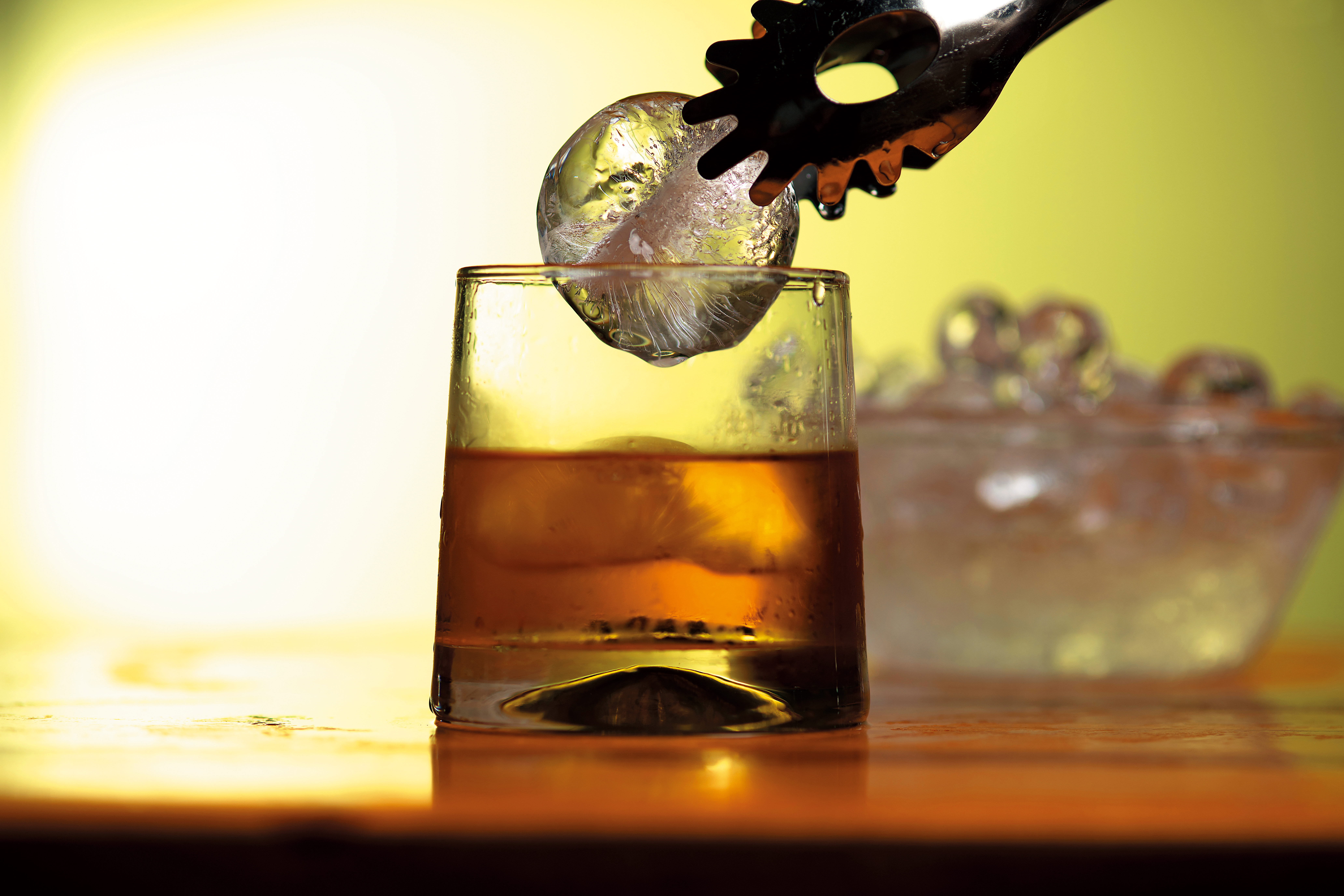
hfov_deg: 19.5
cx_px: 672
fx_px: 3920
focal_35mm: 105
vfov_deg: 13.0
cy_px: 448
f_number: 4
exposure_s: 1/1000
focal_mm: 105
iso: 64
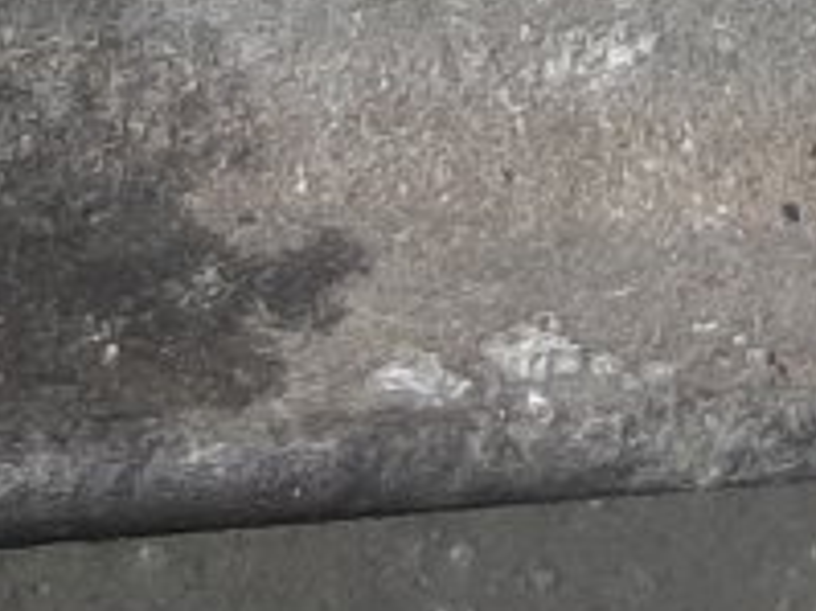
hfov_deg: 10.4
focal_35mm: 188
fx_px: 4429
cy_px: -1320
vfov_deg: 7.0
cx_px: 873
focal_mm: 3.93
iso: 57
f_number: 1.7
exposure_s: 1/50
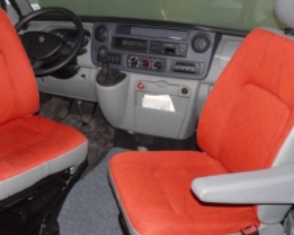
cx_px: 94
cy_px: 108
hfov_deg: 39.0
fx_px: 409
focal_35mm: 47
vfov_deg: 32.0
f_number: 2.8
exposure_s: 1/30
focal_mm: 4.8
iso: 160
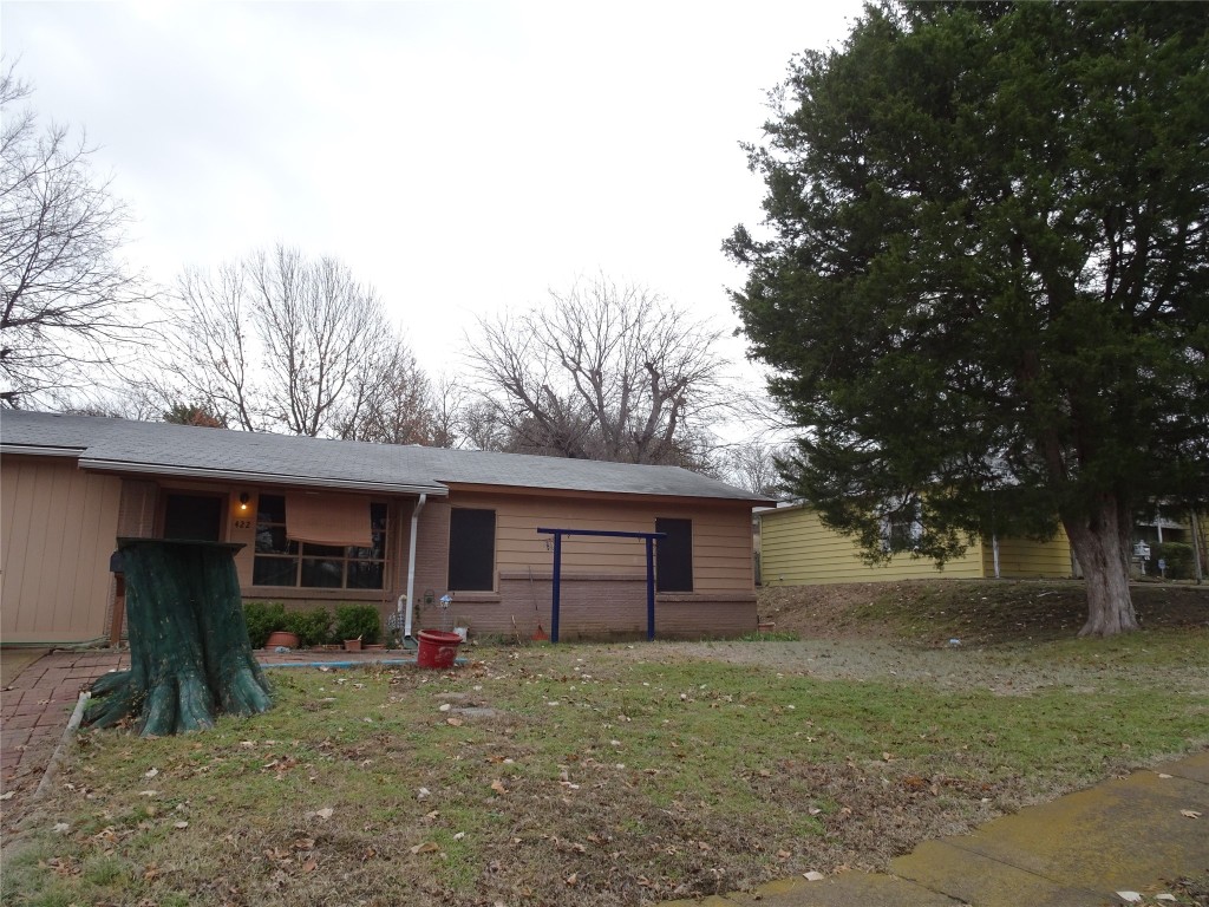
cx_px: 604
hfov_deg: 71.6
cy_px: 454
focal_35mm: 24
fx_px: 838
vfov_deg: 56.8
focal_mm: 4.1
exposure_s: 1/200
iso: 80
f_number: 3.5
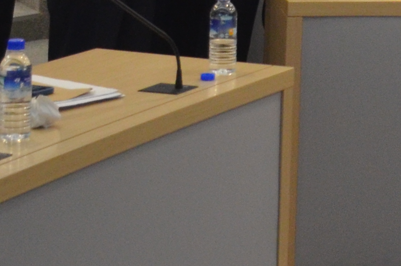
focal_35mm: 170
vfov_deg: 7.5
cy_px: -380
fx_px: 1889
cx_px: 747
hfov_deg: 11.2
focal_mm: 20
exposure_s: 1/60
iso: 800
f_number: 4
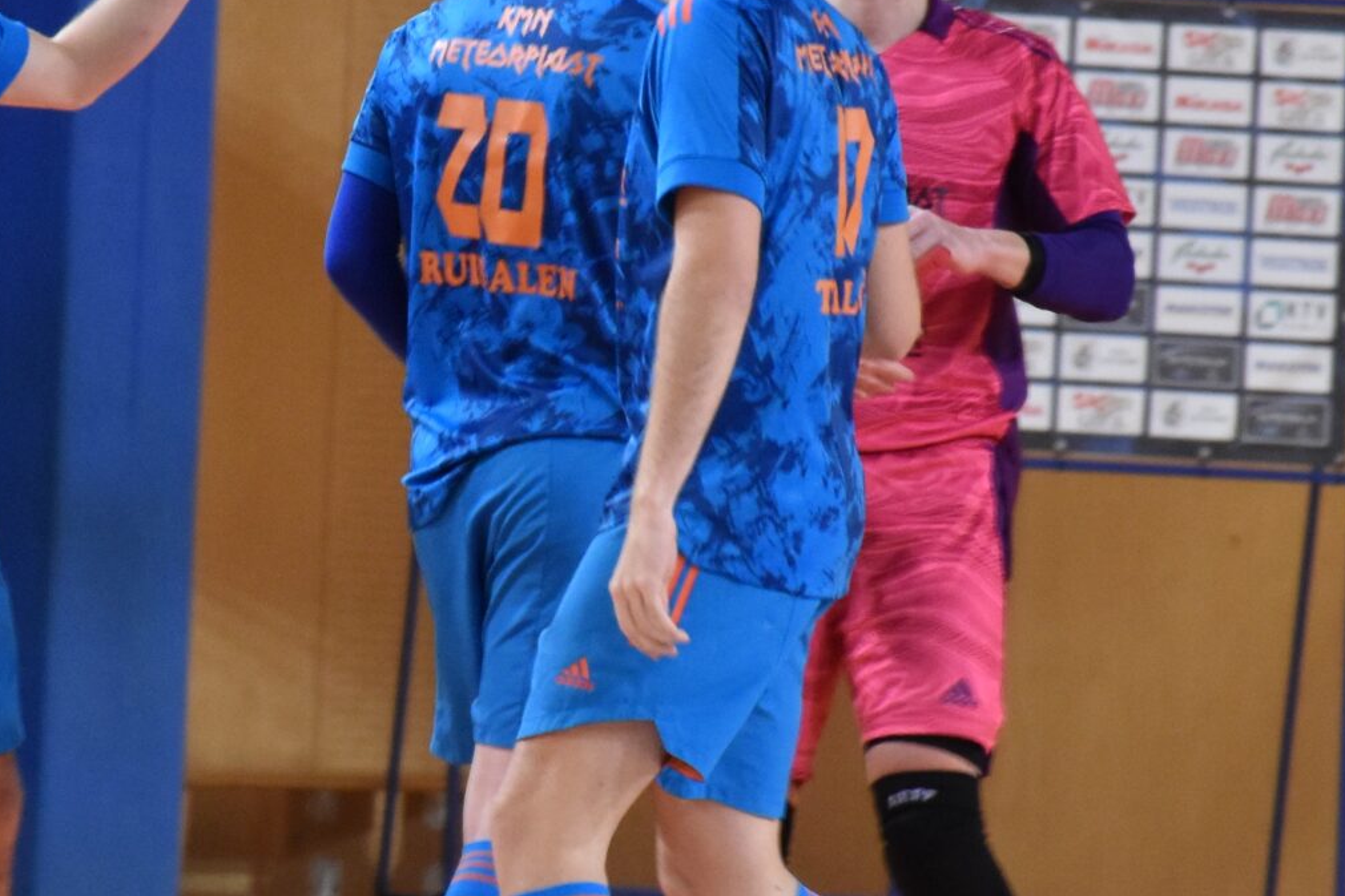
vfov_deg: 2.6
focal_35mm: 532
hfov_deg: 3.9
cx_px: 331
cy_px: 373
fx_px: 19875
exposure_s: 1/125
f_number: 5.6
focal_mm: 140
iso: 2000
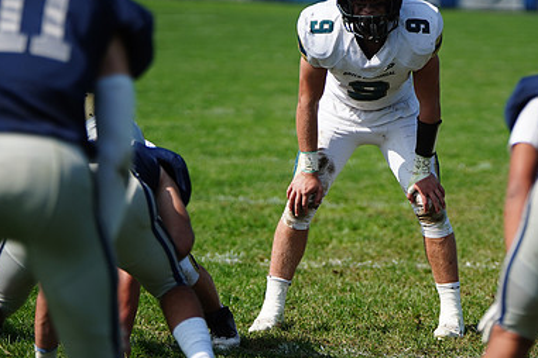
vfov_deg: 4.6
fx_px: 4483
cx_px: 391
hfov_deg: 6.9
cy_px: 128
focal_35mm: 300
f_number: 2.8
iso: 400
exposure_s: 1/5000
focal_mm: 197
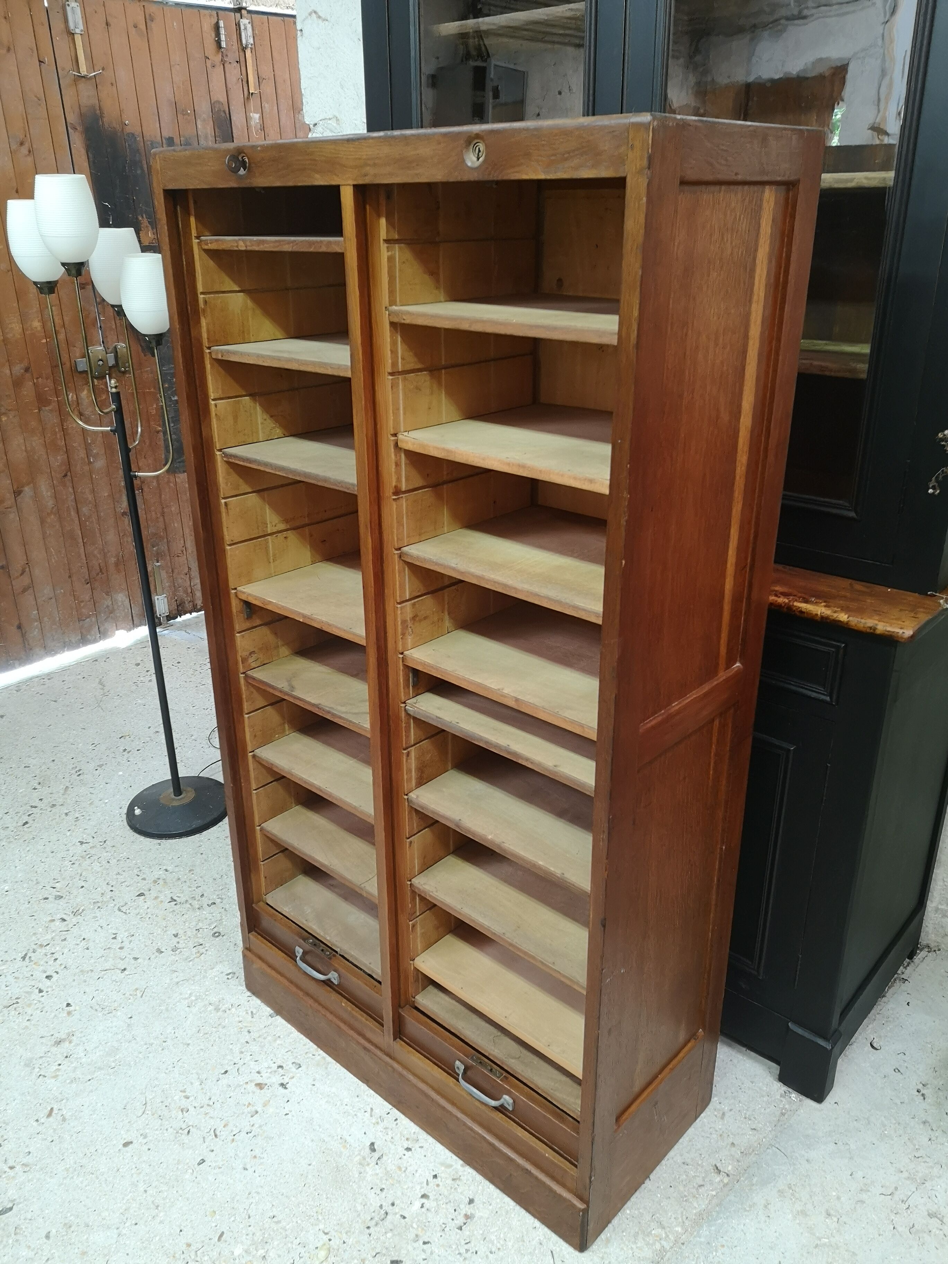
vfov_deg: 65.3
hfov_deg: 51.4
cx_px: 474
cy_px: 632
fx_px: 986
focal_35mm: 27
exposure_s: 1/33.3
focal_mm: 5.58
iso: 320
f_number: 1.8
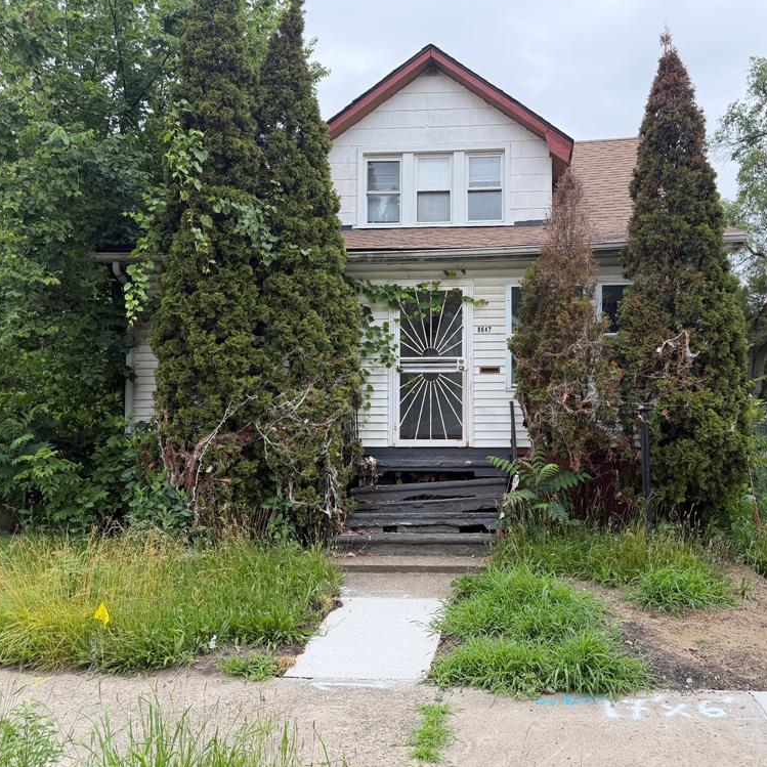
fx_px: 727
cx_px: 461
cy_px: 377
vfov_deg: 55.6
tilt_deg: +2.7
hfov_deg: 55.2
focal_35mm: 29
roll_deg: -0.1
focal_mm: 6.76
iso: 100
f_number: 1.78
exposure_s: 1/1018
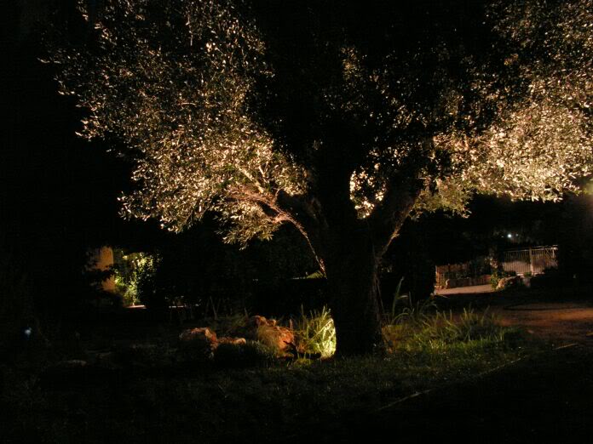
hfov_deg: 51.4
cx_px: 296
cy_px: 222
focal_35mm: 36
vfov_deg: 39.7
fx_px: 617
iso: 400
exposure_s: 4
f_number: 8
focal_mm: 6
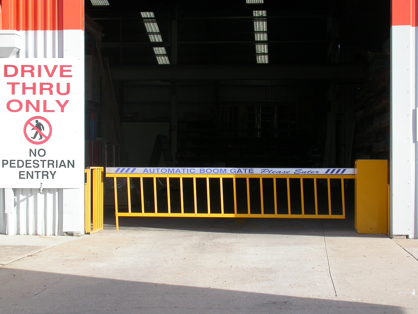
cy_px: 157
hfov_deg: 27.4
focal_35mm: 71
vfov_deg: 20.7
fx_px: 857
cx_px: 209
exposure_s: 1/199
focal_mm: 14.7
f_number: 6
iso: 100
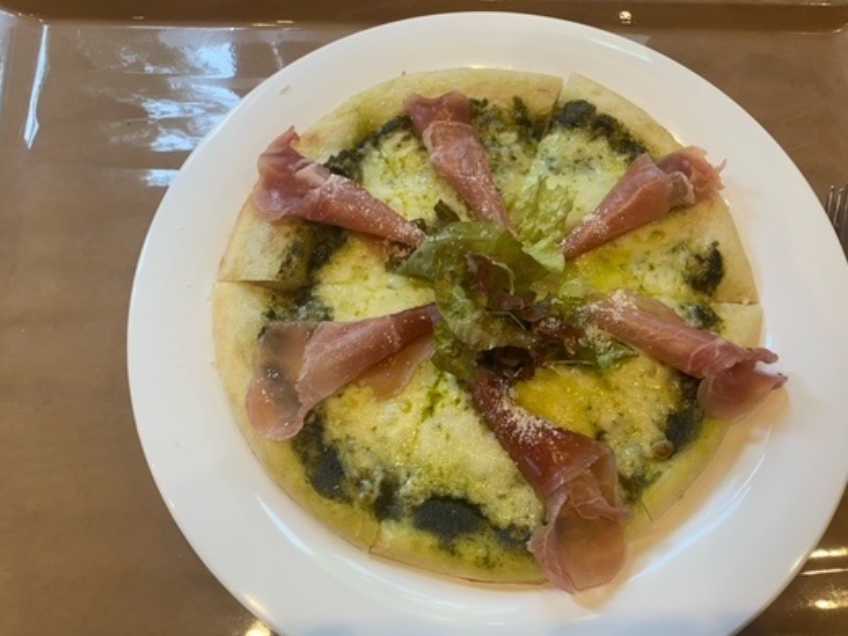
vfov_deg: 44.0
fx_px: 784
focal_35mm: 32
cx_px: 473
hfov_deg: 56.7
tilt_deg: -71.9
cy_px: 369
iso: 125
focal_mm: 4.25
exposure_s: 1/75
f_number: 1.8
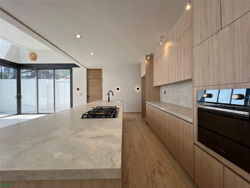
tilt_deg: -0.3
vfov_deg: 89.9
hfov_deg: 106.2
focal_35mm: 13
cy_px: 94
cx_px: 125
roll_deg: +0.2
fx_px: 94
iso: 32
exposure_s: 1/252
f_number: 1.8
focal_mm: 1.57
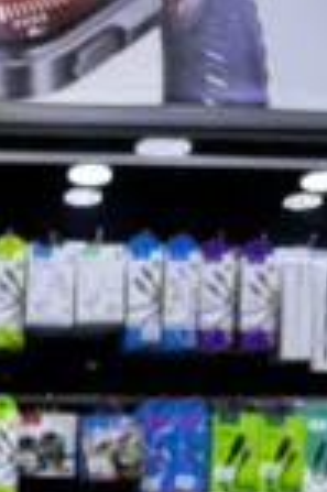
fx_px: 915
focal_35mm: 67
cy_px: 657
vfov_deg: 25.5
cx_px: 10
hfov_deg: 19.7
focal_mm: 6.76
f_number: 1.78
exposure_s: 1/121
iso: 64
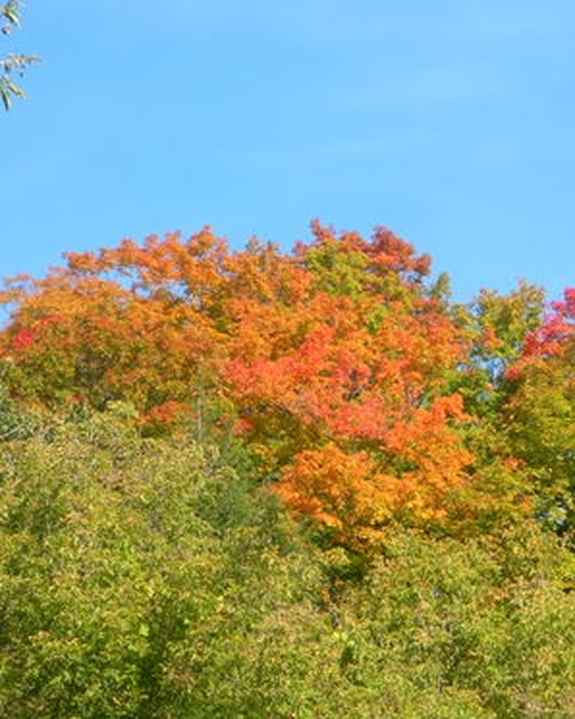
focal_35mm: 195
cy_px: 360
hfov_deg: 7.9
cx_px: 370
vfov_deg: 9.9
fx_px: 4151
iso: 64
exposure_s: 1/160
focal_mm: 26
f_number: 5.4
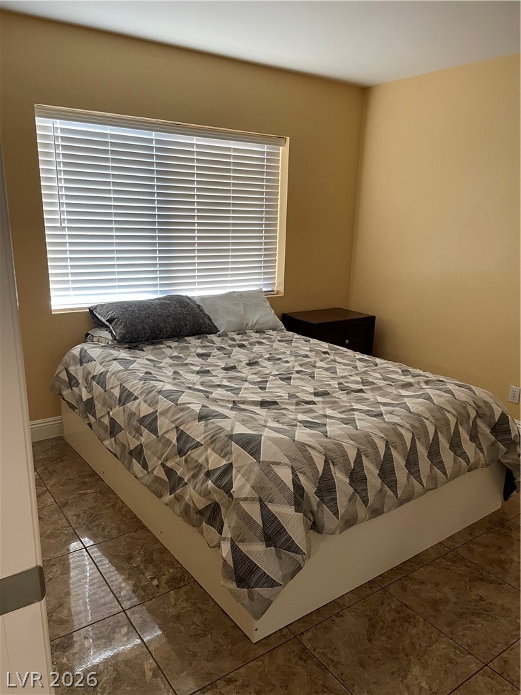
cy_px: 348
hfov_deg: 53.1
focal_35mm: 26
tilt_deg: -12.4
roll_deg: +1.0
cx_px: 260
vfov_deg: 67.3
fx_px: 522
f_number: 1.6
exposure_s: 1/60
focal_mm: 4.2
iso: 160
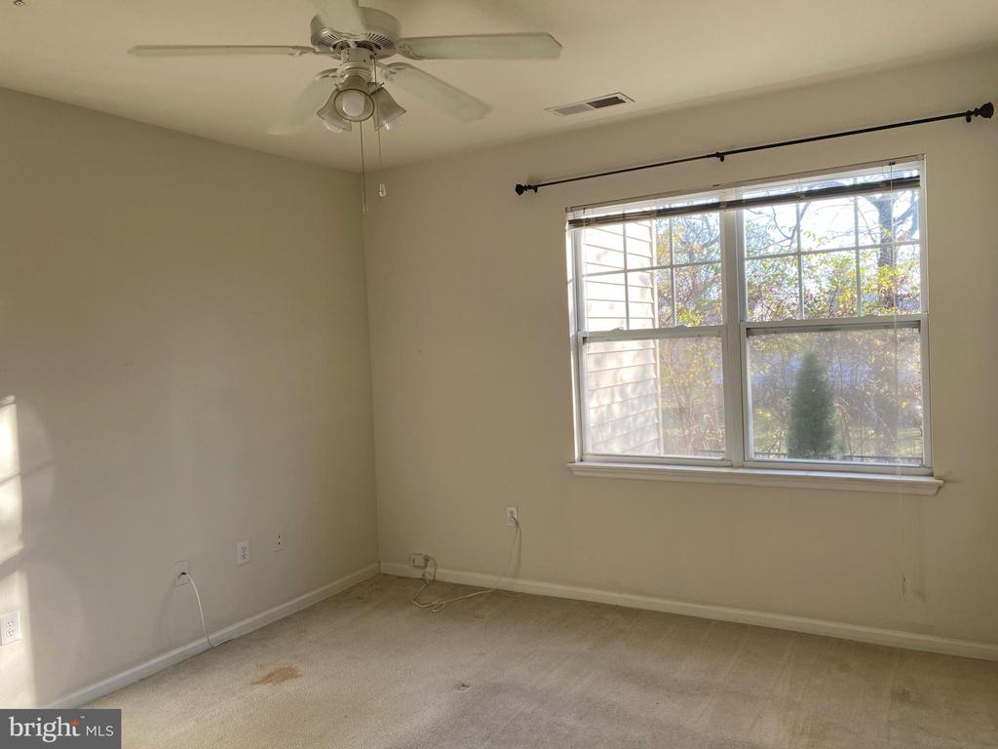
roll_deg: +2.7
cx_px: 499
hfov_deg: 67.3
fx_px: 750
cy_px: 374
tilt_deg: -1.7
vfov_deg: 53.1
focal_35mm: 26
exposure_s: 1/129
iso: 32
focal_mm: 4.25
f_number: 1.8
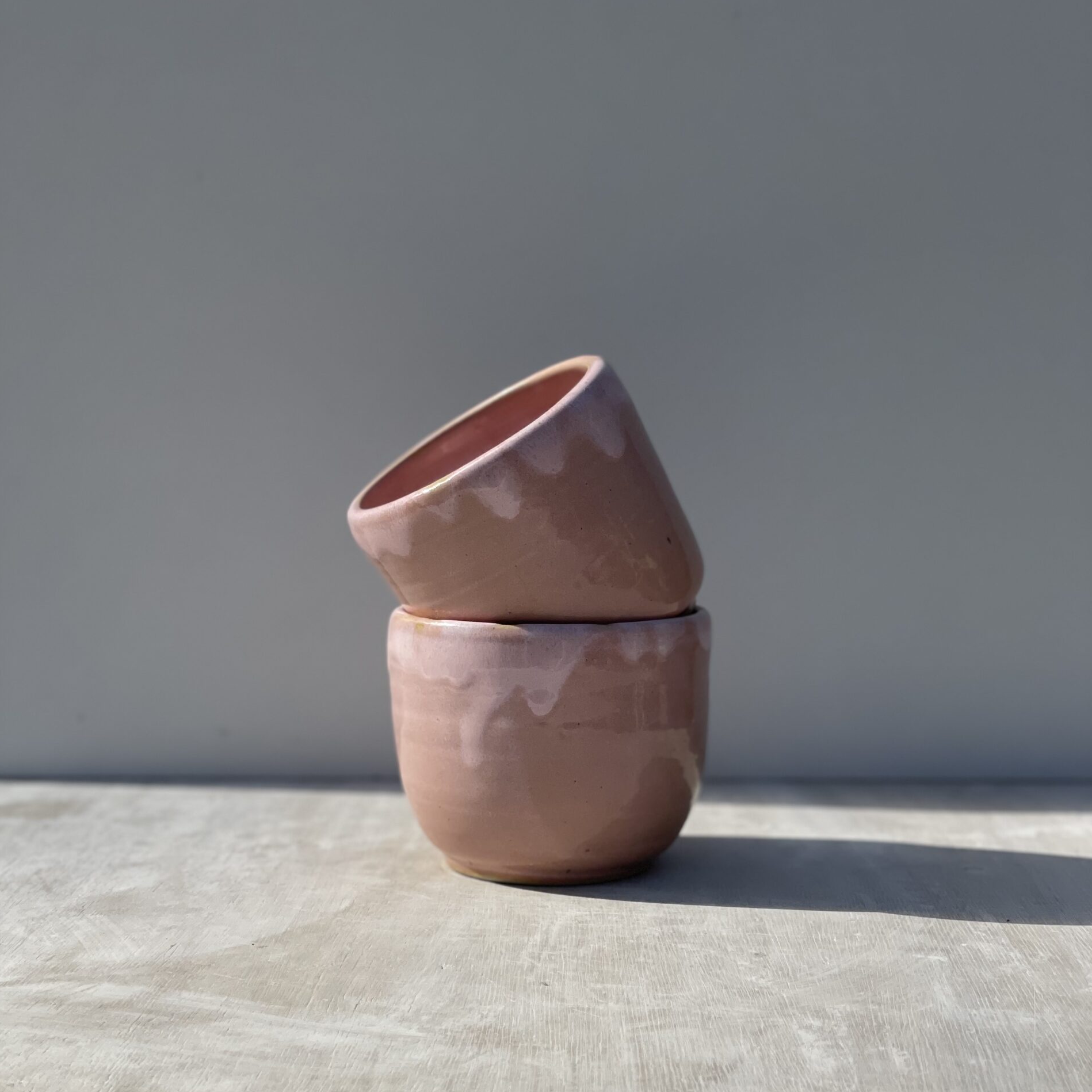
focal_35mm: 62
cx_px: 547
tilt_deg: -7.4
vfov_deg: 27.6
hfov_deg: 27.7
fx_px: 2213
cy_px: 716
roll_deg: -0.3
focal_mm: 6
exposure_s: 1/1916
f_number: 2
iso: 32
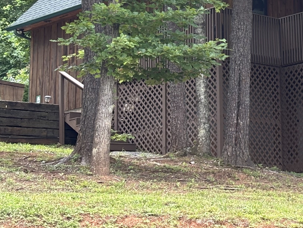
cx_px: 287
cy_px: -15
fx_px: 1138
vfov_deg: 11.3
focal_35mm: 130
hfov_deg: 15.0
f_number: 1.6
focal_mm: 5.96
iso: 40
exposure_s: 1/124
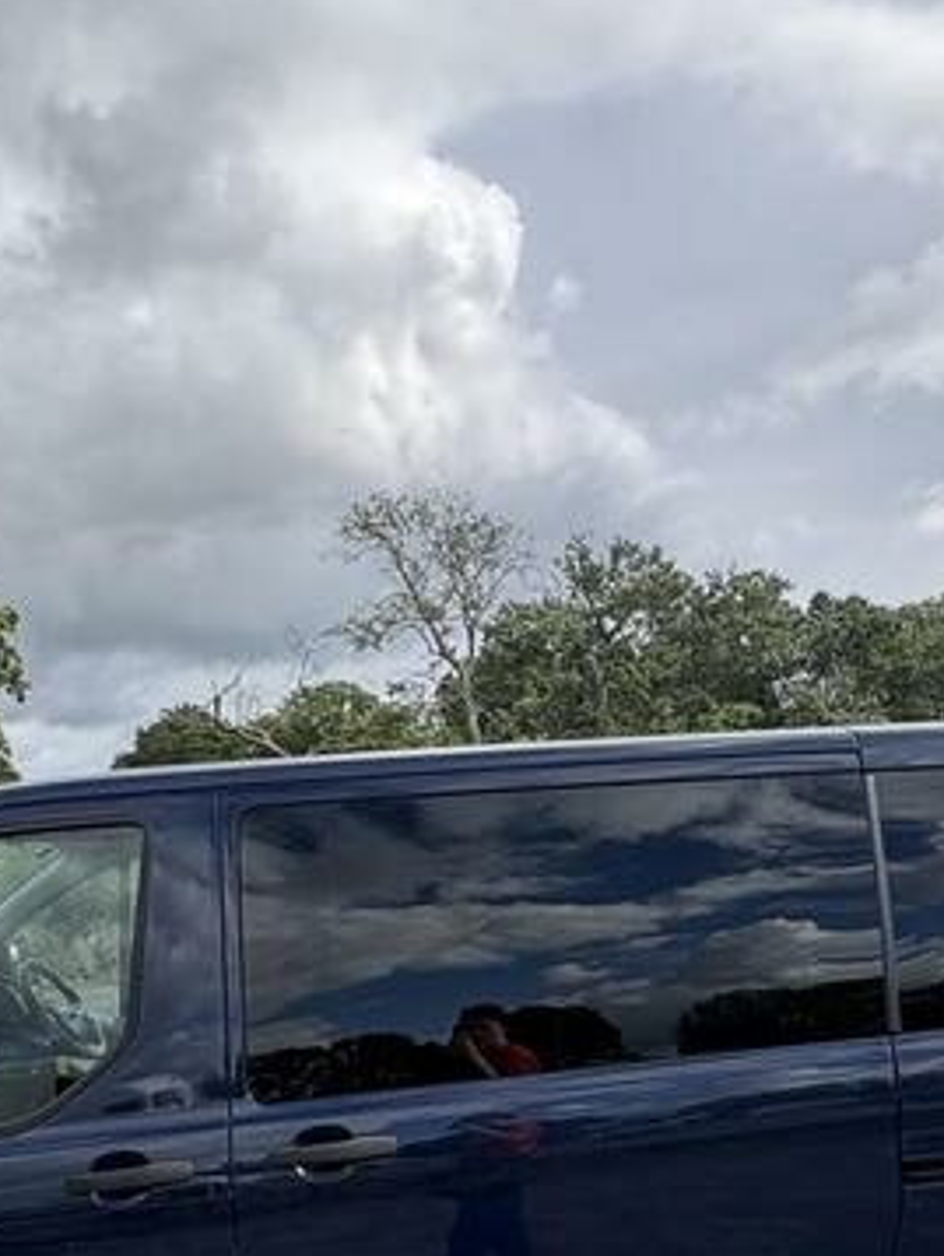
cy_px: 933
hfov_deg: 40.7
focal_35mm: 35
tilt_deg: +6.3
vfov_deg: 50.5
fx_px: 1271
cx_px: 453
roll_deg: -0.4
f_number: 2.2
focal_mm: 2.22
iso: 50
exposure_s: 1/1449
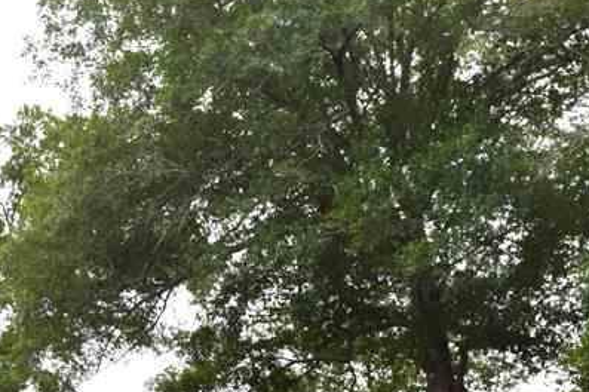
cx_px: 83
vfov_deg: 13.0
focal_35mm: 102
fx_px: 1661
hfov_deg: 19.8
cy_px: 495
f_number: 6.3
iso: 100
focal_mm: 21
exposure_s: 1/160
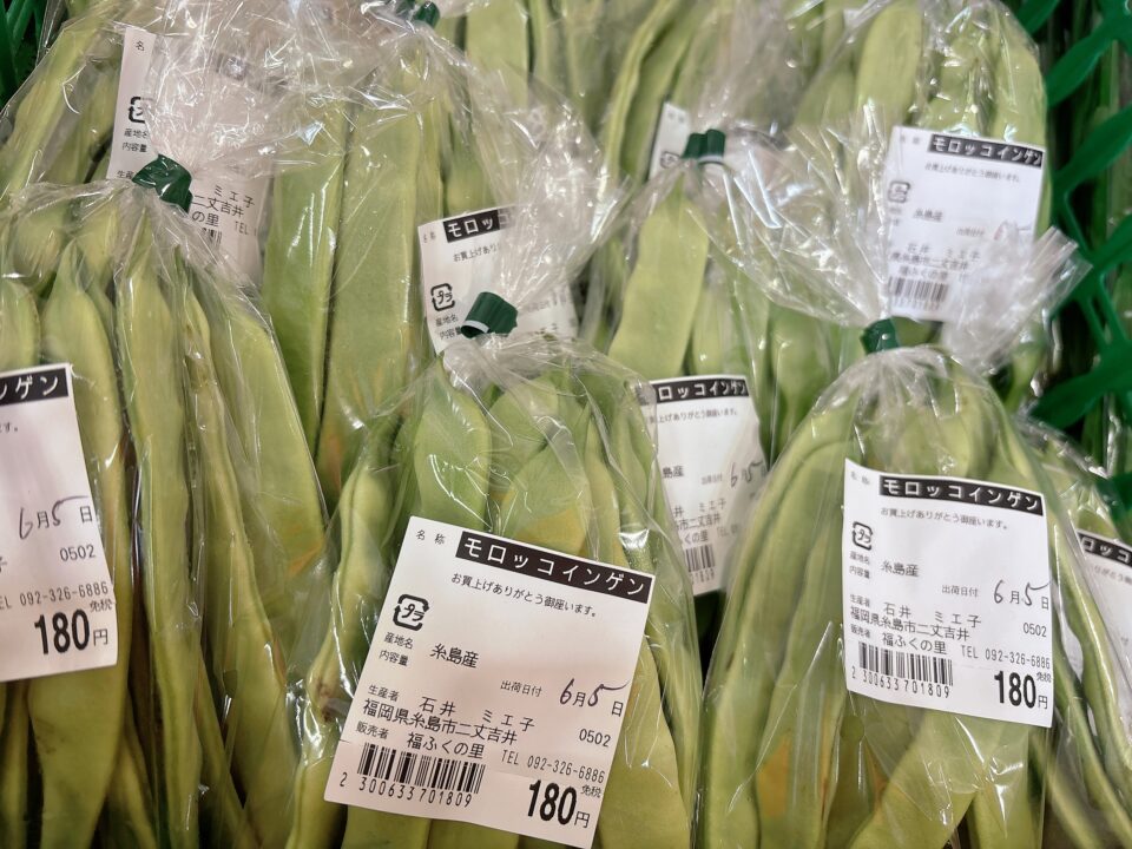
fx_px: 850
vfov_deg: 53.1
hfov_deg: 67.3
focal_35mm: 26
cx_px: 566
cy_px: 424
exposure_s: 1/120
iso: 125
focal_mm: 5.96
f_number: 1.6
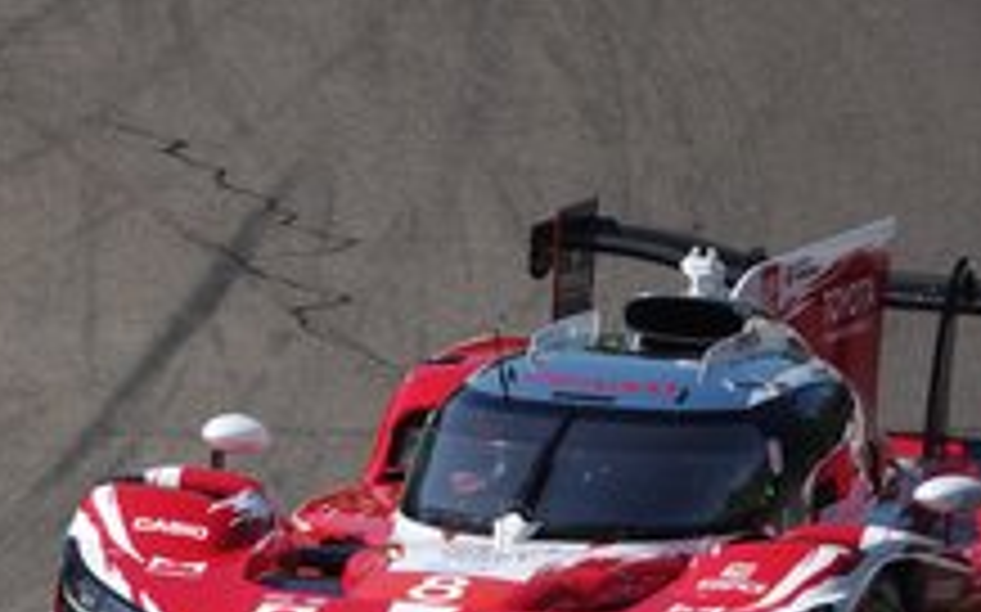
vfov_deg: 1.0
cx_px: 554
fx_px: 33669
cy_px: 598
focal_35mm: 1260
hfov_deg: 1.7
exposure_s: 1/1600
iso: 125
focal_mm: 220
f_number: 4
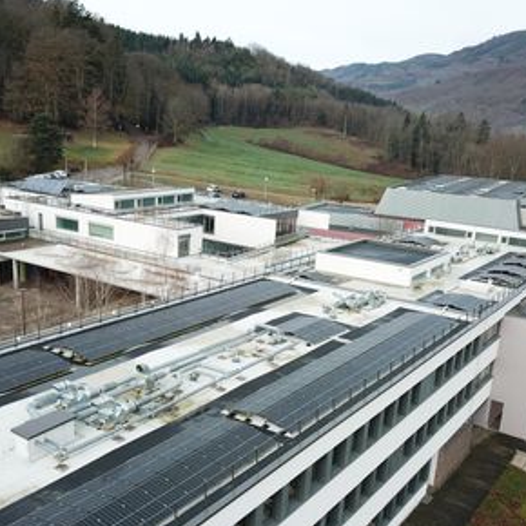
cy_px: 323
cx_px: 230
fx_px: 653
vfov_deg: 43.6
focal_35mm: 38
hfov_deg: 43.8
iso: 100
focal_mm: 4.73
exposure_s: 1/500
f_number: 2.2
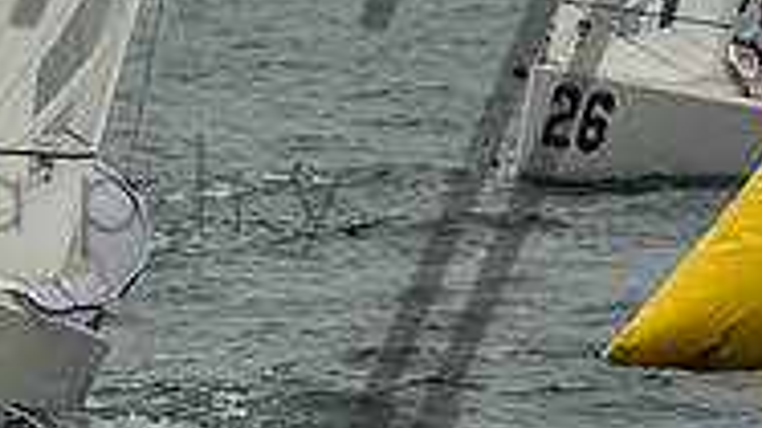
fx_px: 15531
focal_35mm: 769
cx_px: -282
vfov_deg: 1.6
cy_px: -104
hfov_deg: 2.8
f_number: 9
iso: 800
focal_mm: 165
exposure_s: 1/3200
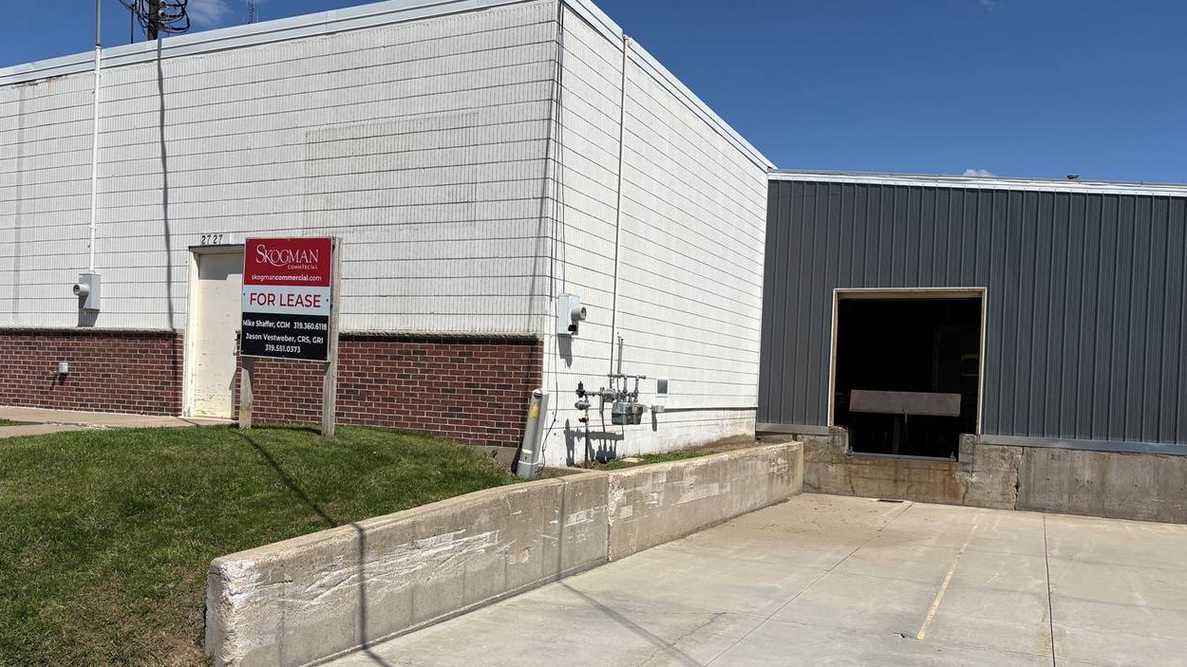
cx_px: 605
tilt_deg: -0.3
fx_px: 913
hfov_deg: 66.1
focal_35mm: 29
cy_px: 394
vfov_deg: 40.0
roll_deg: -2.1
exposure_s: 1/6993
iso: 50
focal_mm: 5.96
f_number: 1.6
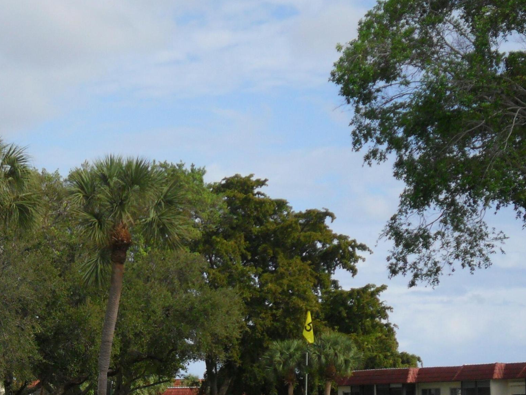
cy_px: 286
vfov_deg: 10.7
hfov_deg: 14.2
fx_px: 2097
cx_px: 97
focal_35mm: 138
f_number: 3.9
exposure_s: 1/1000
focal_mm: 13.2
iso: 100
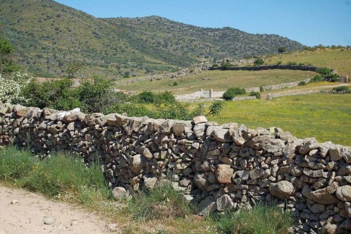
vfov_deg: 16.5
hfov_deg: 24.6
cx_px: 176
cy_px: 117
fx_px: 804
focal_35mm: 82
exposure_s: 1/1600
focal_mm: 55
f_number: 5.6
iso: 400
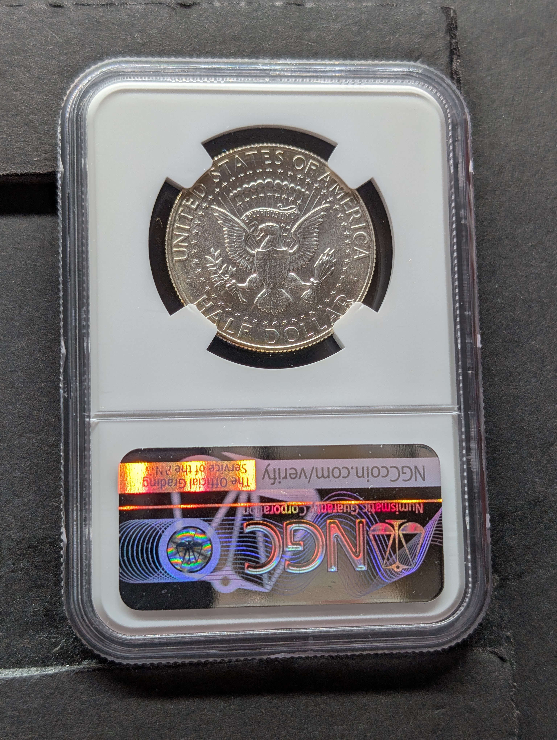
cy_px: 370
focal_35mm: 49
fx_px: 1049
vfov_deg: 38.9
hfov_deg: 29.7
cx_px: 278
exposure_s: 1/51.3
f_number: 1.68
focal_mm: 6.9
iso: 28
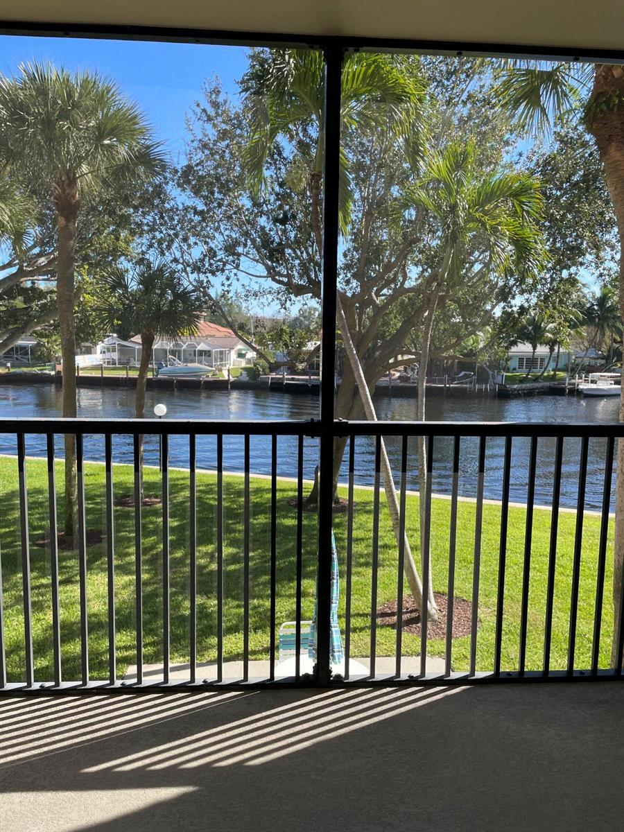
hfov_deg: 53.1
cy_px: 416
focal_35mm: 26
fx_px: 625
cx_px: 312
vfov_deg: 67.3
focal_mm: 4.2
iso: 32
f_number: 1.6
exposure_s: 1/790
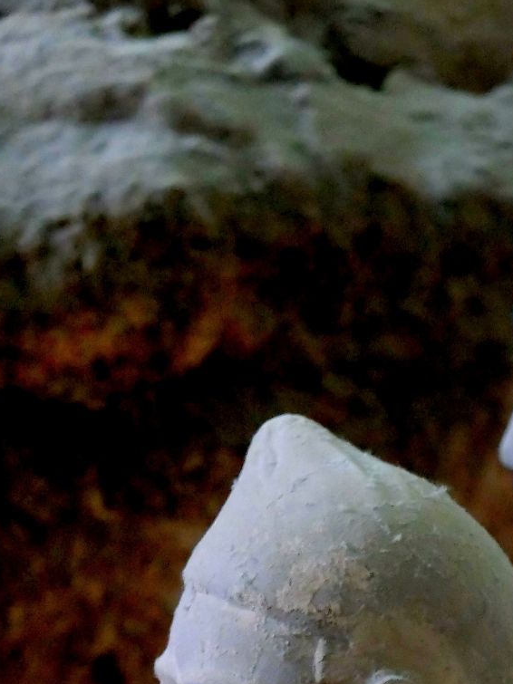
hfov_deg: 0.9
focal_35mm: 1590
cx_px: 452
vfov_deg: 1.2
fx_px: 31427
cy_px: 773
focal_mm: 300
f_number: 5.6
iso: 3200
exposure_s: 1/125
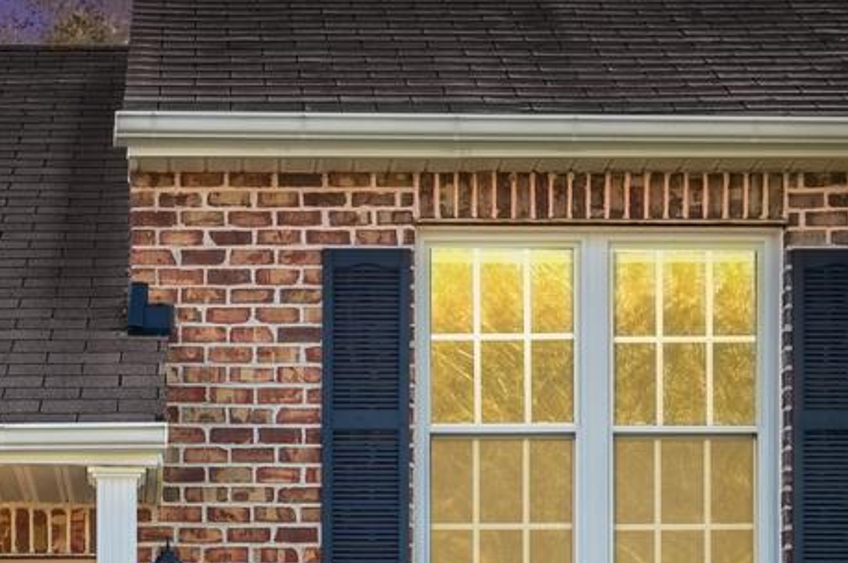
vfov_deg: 15.6
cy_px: 606
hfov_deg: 23.7
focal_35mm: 85
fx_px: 1999
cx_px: 217
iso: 100
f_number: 7.1
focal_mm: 19
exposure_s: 1/25
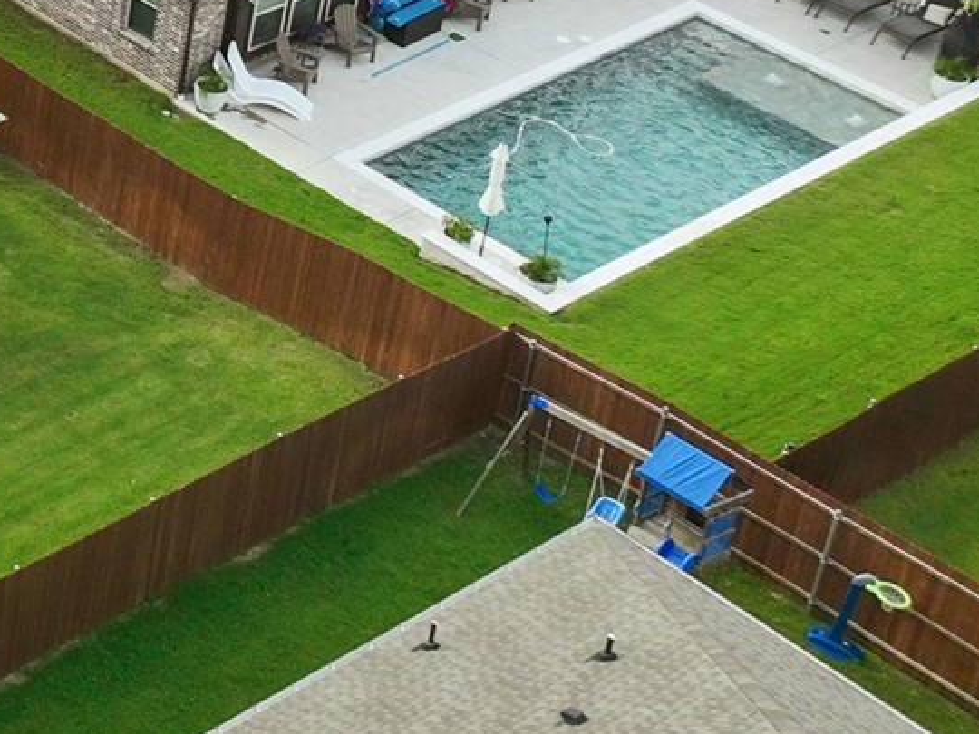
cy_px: -260
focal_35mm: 91
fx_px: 2574
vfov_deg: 15.4
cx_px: -690
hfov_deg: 18.0
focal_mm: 12.29
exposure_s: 1/2000
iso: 300
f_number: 2.8
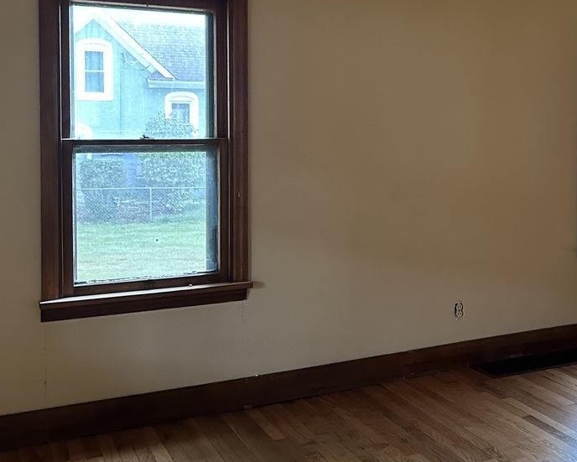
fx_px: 837
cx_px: 530
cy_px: 160
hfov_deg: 35.6
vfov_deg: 30.7
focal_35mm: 49
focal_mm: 6.86
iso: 500
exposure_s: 1/60
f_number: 1.78
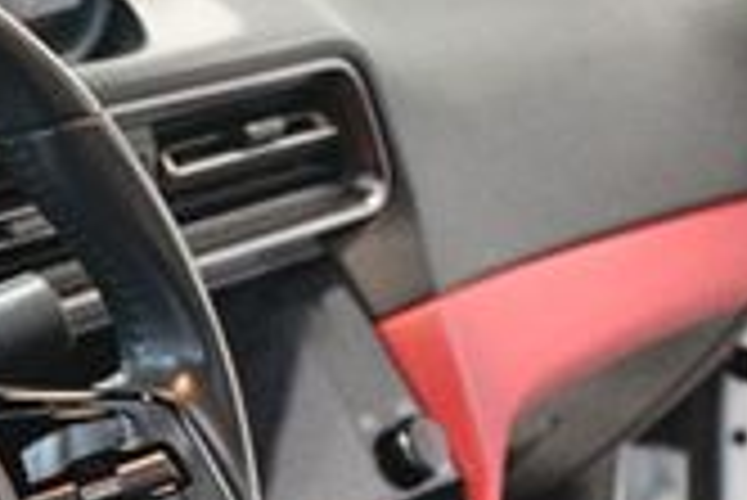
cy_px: 734
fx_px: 3198
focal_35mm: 154
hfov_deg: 13.3
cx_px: 158
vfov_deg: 8.7
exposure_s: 1/60
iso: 5600
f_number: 4
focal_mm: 27
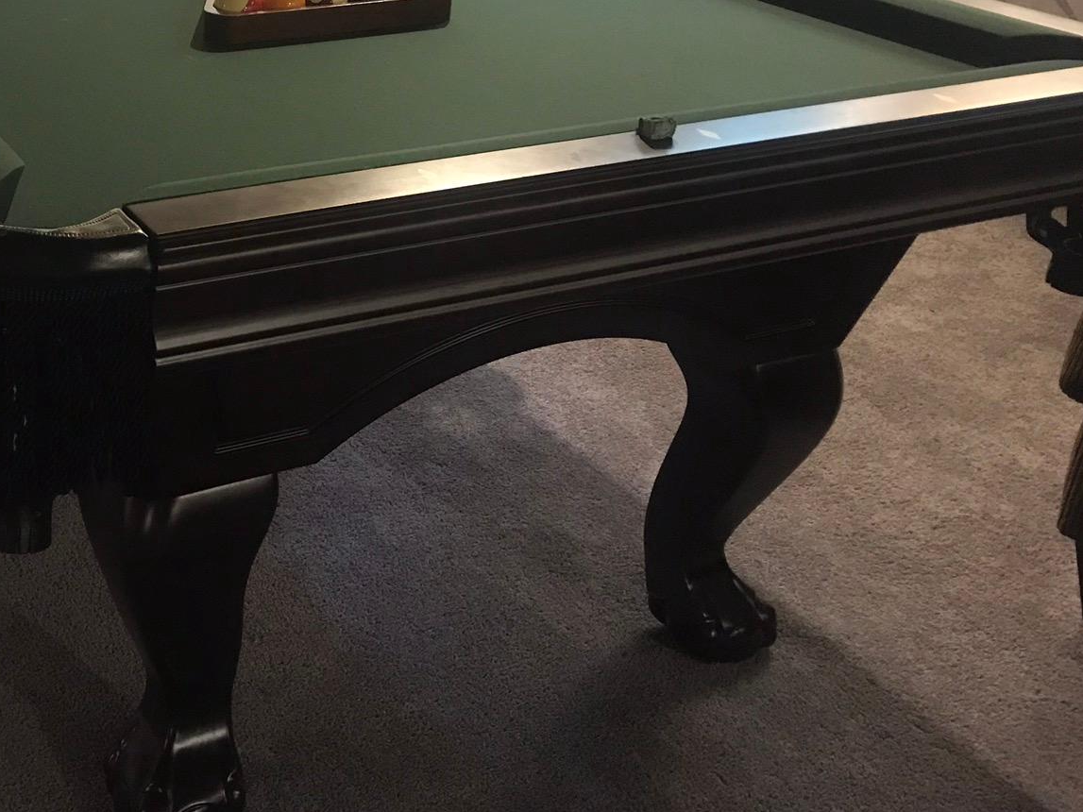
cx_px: 218
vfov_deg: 28.5
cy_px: 165
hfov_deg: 36.9
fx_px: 1564
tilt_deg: -18.8
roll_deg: -1.9
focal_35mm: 50
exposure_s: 1/6
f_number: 1.8
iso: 80
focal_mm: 3.99
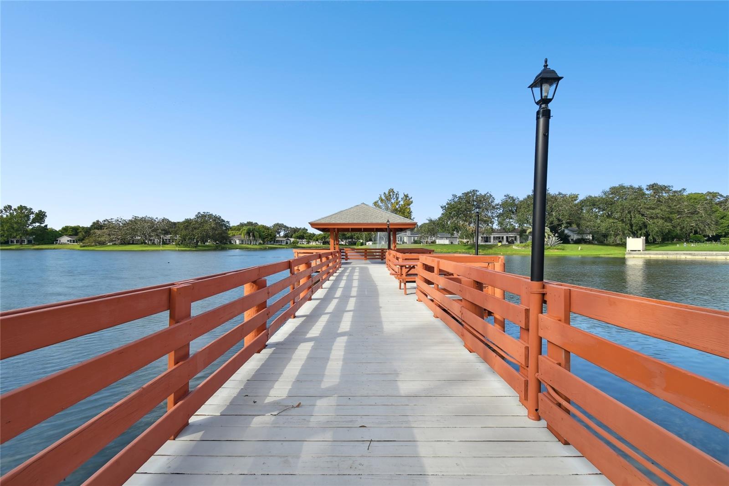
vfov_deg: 77.3
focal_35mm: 15
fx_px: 304
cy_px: 243
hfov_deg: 100.4
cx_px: 364
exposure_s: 1/250
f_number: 7.1
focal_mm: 10
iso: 100
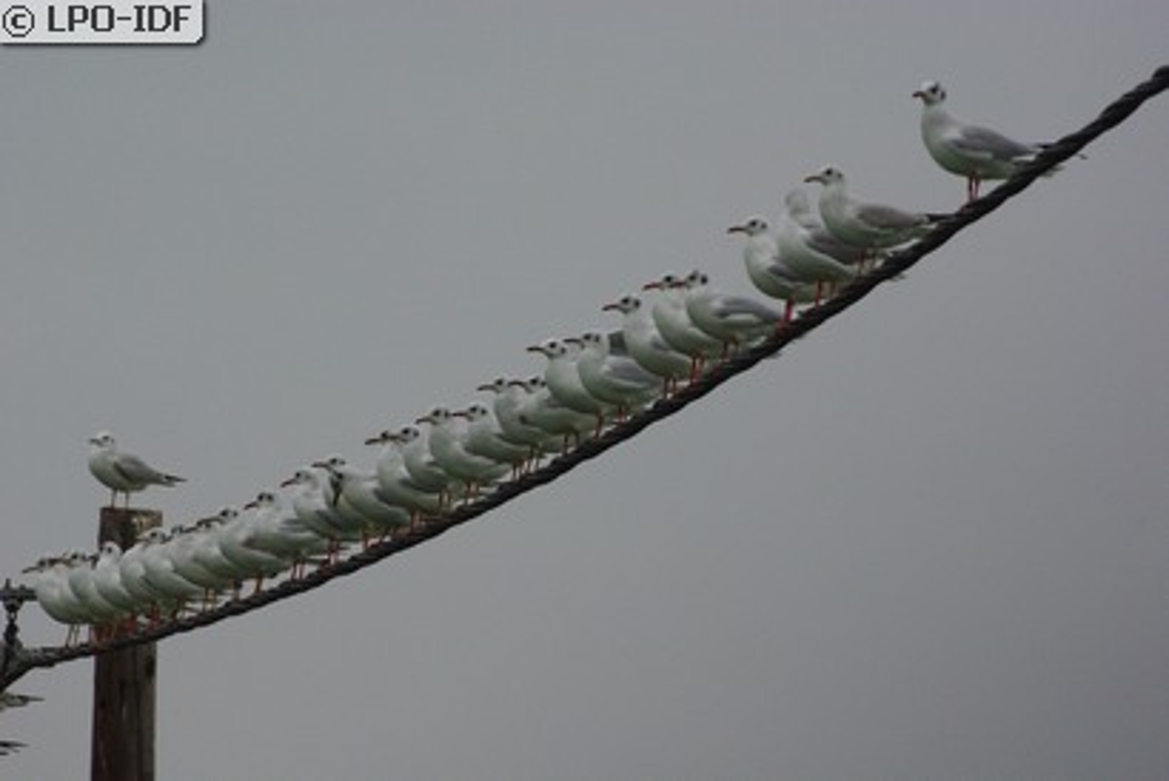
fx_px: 14622
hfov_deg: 4.6
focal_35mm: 450
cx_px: 584
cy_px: 390
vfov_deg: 3.1
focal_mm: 300
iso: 800
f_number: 8
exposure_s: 1/750
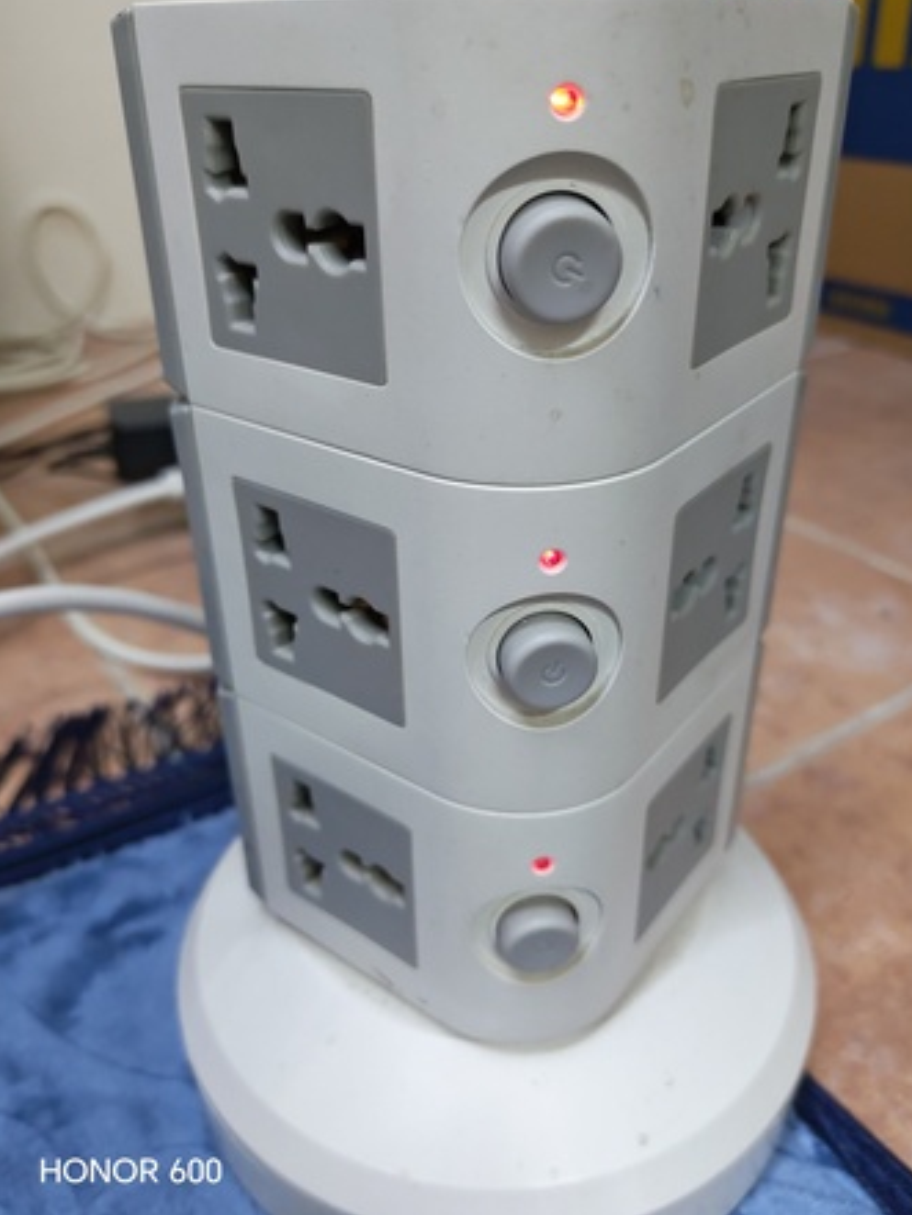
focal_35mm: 28
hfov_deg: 49.8
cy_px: 591
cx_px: 467
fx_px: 983
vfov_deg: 63.4
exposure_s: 1/33
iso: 2000
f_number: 1.9
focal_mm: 6.12
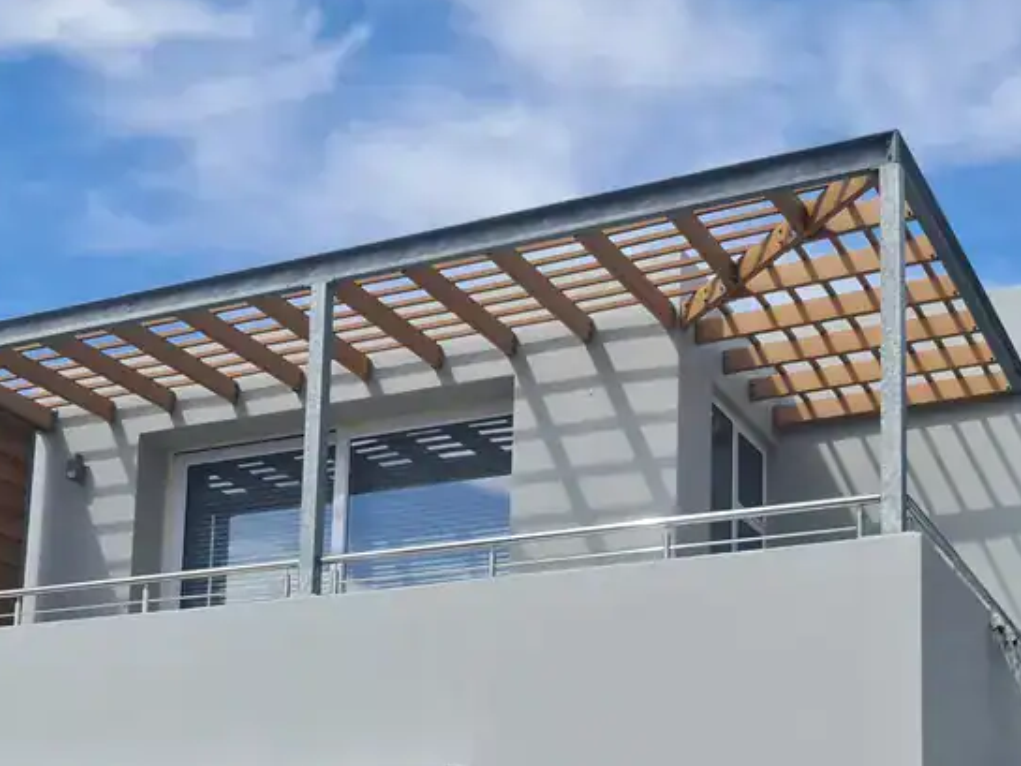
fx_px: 1623
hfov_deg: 34.9
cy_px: 714
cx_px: 511
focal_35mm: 55
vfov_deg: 25.6
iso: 50
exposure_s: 1/844
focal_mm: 7
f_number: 1.8
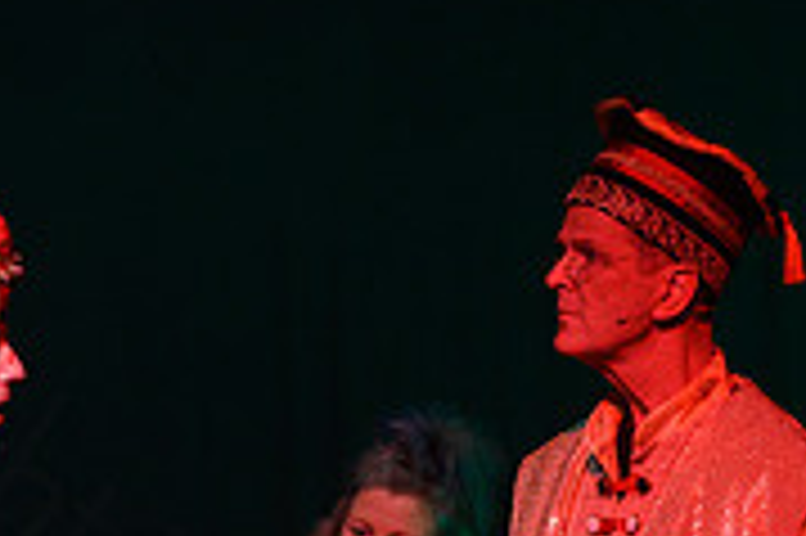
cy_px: 768
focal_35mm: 227
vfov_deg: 6.0
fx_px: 5078
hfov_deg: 9.1
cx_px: 419
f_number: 2.8
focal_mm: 70
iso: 1000
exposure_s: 1/50
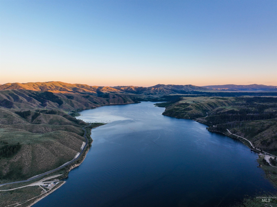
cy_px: 104
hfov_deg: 71.6
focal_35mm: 24
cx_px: 138
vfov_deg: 56.8
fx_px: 192
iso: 100
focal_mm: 12.29
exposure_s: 1/50
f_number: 2.8
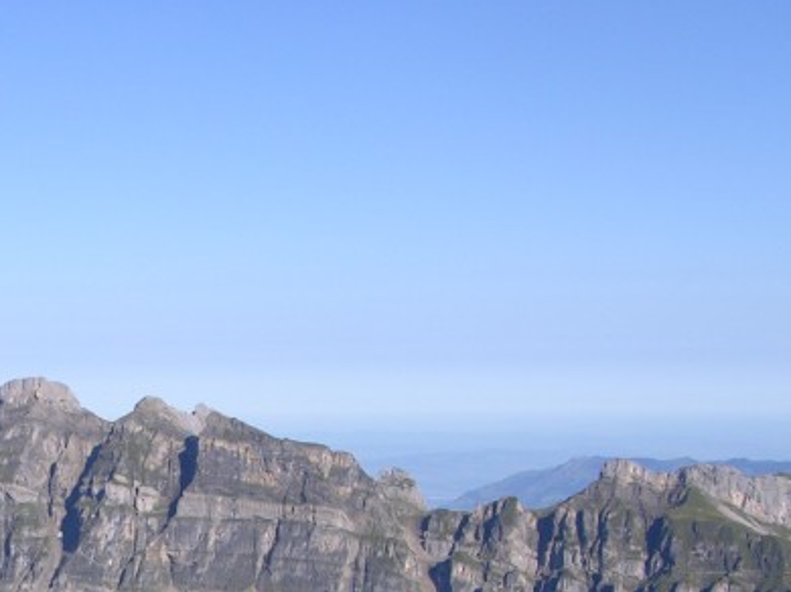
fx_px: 2101
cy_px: 756
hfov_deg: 20.6
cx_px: -16
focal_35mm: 92
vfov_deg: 15.3
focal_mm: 8.9
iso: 50
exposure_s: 1/236
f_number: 6.3
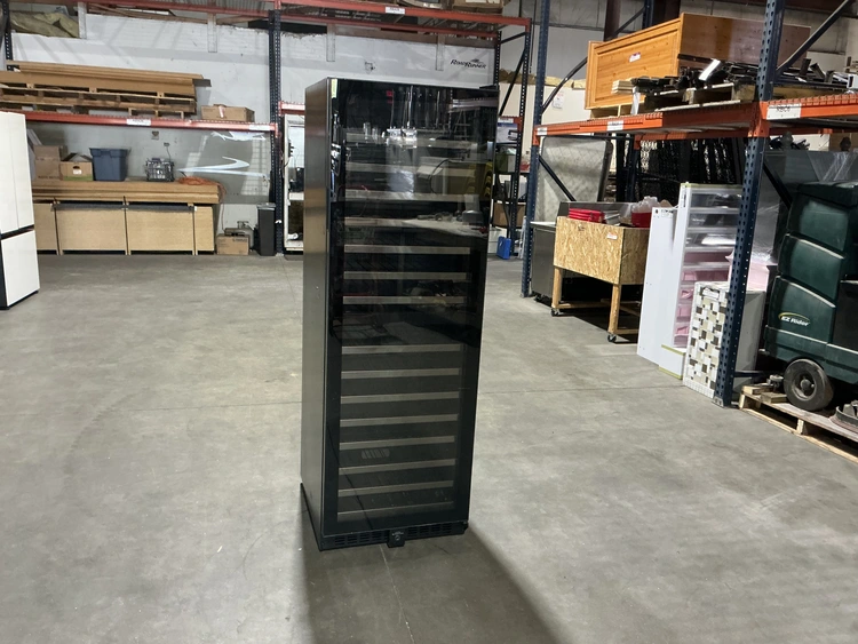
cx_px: 429
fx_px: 694
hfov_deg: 63.4
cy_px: 322
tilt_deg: -13.4
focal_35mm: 28
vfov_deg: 49.8
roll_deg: -2.9
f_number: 1.8
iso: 320
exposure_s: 1/58
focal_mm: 3
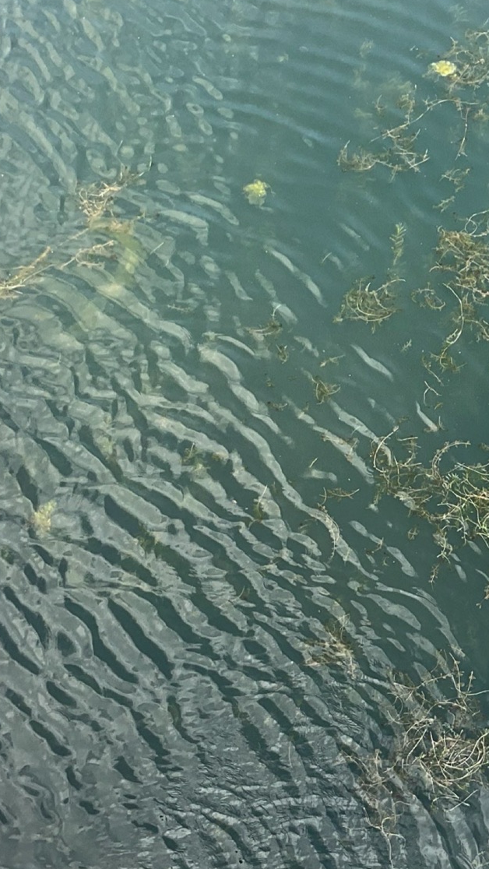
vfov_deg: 35.4
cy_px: 624
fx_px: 1337
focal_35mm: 58
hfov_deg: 20.3
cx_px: 437
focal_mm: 3
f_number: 1.8
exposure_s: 1/307
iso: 16
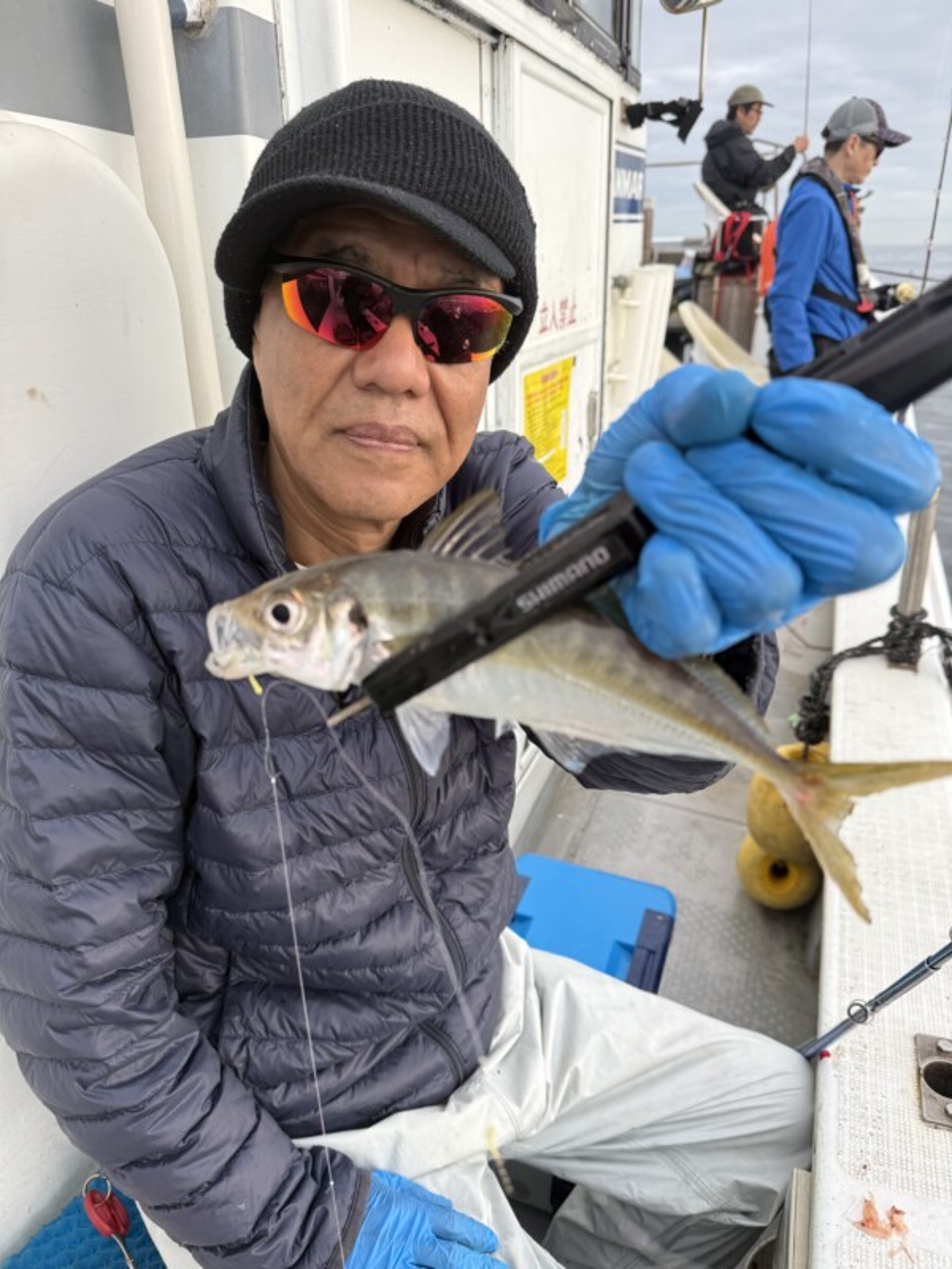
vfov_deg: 71.6
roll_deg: +0.5
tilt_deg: -21.9
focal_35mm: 24
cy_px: 634
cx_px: 476
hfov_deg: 56.8
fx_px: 880
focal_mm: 6.76
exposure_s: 1/309
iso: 80
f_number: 1.78
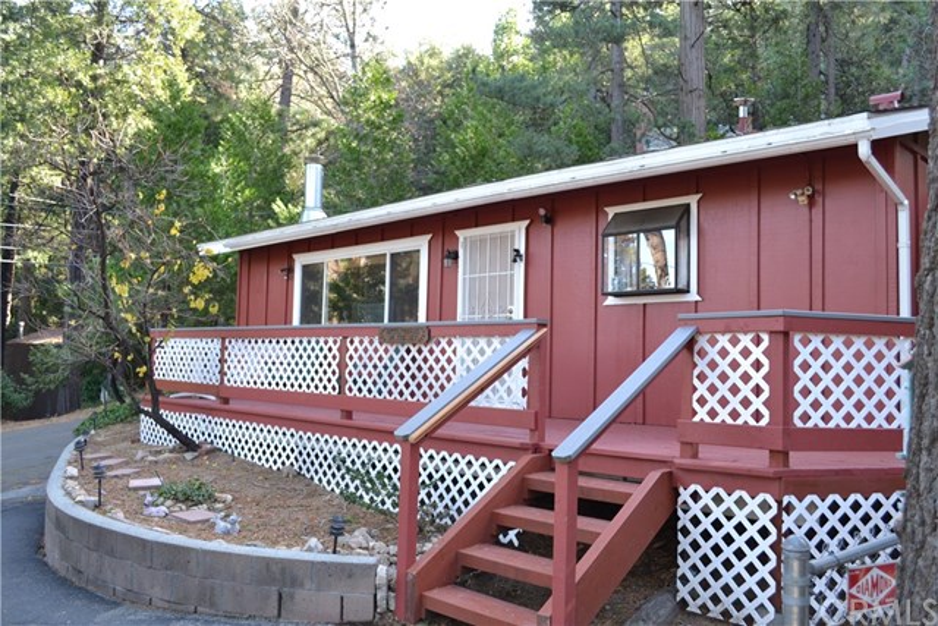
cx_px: 469
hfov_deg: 61.9
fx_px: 782
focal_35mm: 30
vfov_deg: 43.6
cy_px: 313
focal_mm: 20
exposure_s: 1/100
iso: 400
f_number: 5
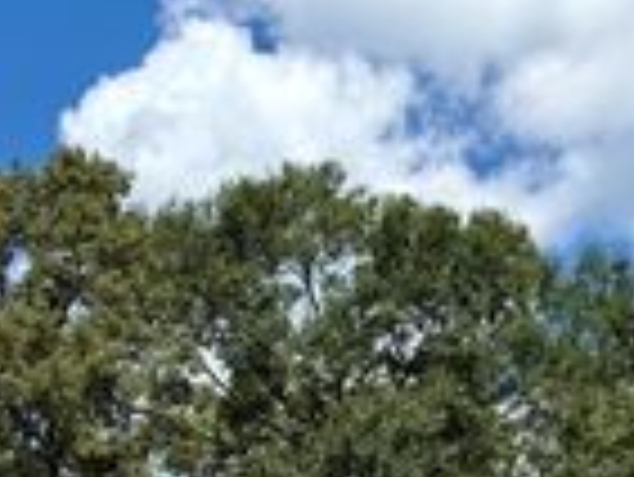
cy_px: 763
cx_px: 328
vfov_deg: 15.7
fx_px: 1558
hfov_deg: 23.0
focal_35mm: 85
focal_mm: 6.76
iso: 80
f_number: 1.78
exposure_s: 1/4975
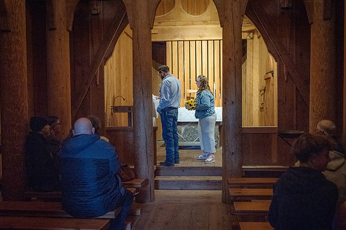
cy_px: 125
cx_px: 181
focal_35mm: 39
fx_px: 375
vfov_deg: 34.2
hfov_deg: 49.6
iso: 5000
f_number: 4
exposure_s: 1/125
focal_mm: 35
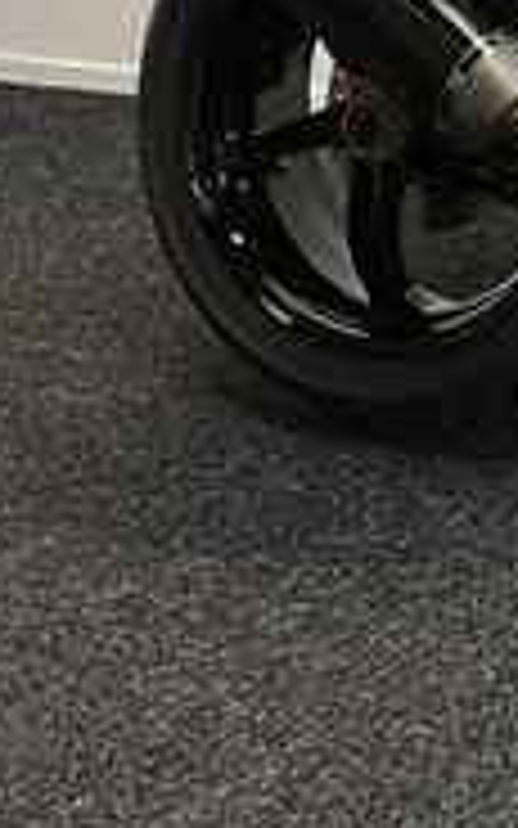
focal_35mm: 96
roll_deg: -0.2
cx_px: 1198
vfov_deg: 20.3
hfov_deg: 11.5
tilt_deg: -8.7
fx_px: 2168
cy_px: -158
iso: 100
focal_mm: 5.1
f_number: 1.6
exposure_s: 1/50
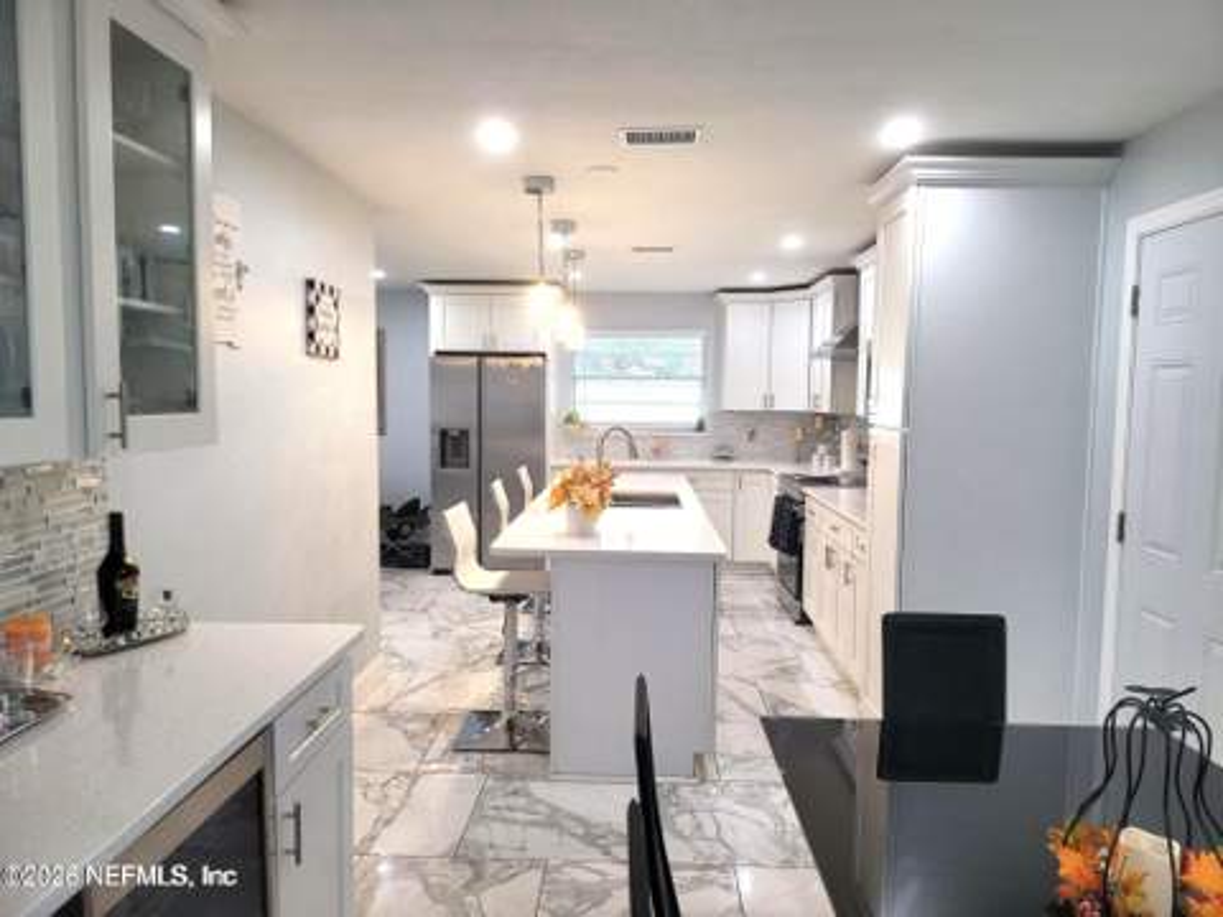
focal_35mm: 26
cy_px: 458
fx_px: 919
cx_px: 612
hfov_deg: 67.3
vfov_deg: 53.1
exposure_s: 1/120
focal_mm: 5
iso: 160
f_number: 1.8
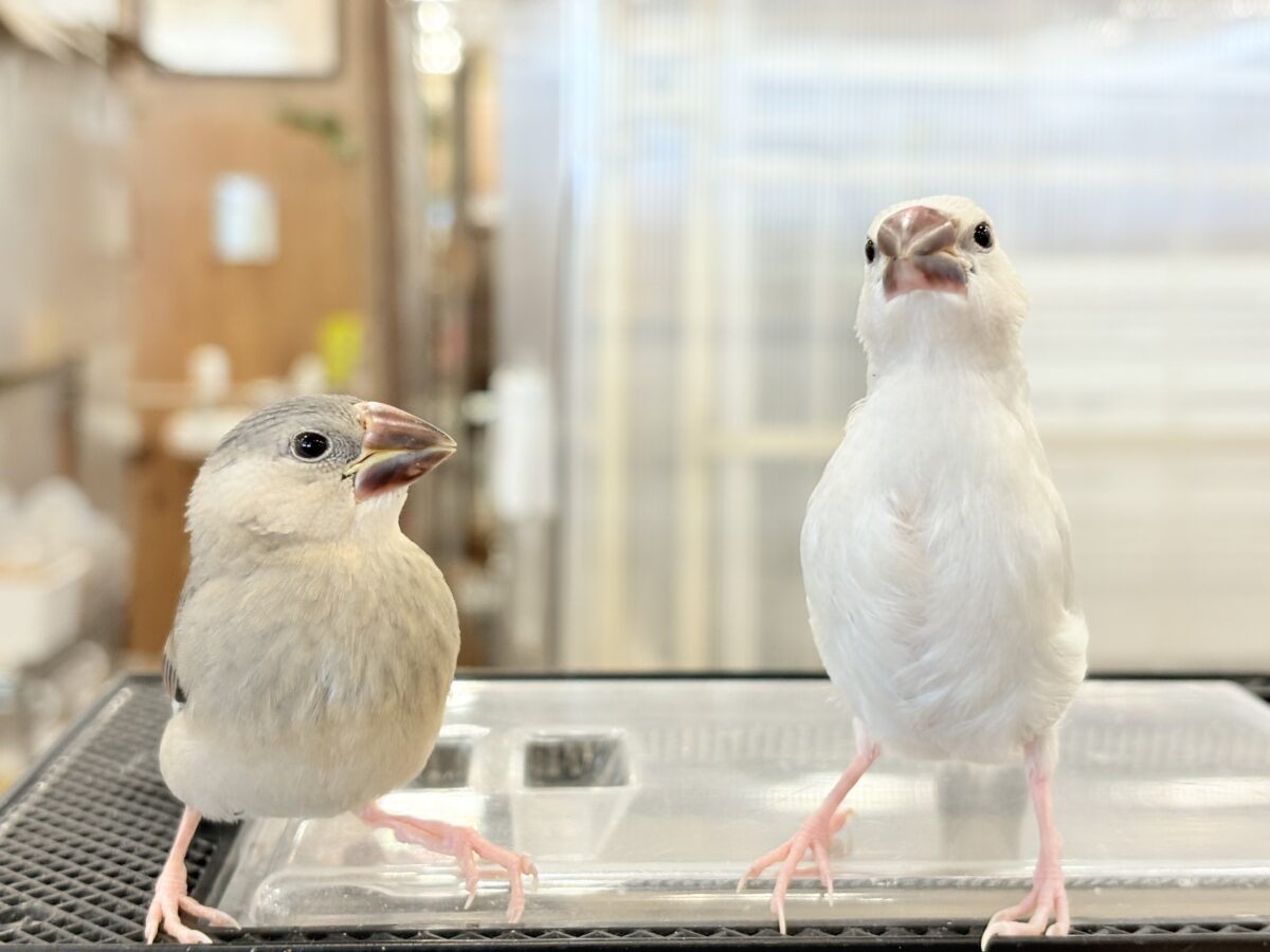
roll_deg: +1.1
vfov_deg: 28.0
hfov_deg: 36.8
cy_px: 476
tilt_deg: -3.0
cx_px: 635
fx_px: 1908
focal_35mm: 52
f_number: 1.6
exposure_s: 1/100
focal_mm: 5.96
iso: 80
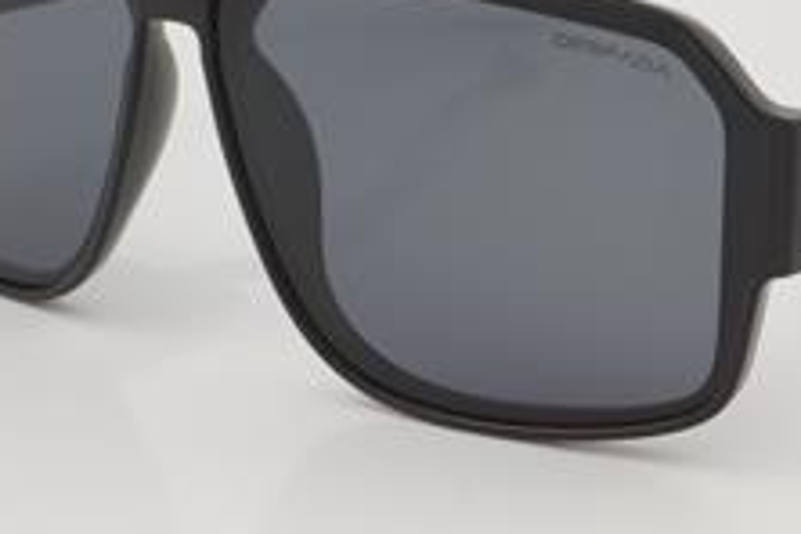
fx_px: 3004
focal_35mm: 135
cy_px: 148
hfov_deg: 15.2
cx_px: 509
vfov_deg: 10.1
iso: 100
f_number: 32
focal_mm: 50
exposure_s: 1/3
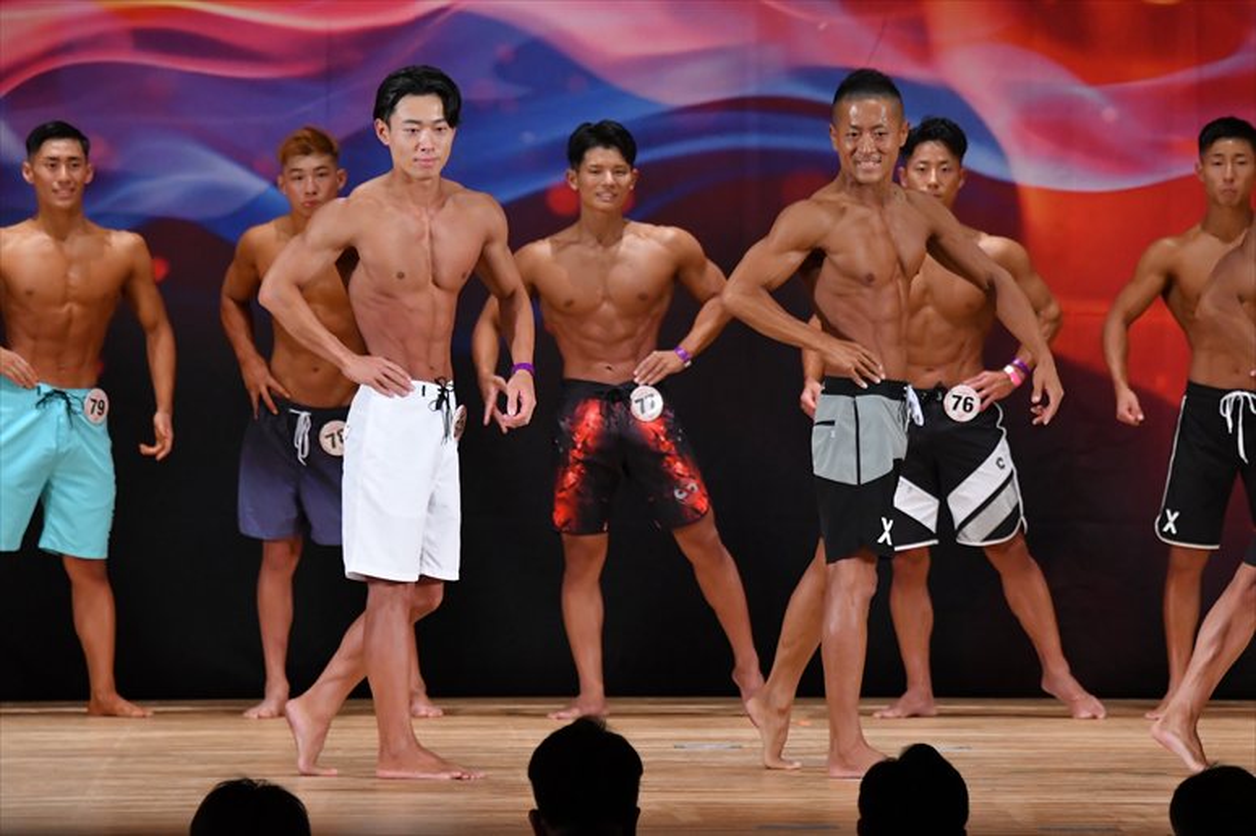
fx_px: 8369
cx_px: 628
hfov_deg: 8.6
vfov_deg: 5.7
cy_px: 418
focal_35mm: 240
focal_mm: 160
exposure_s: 1/400
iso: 3200
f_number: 5.6
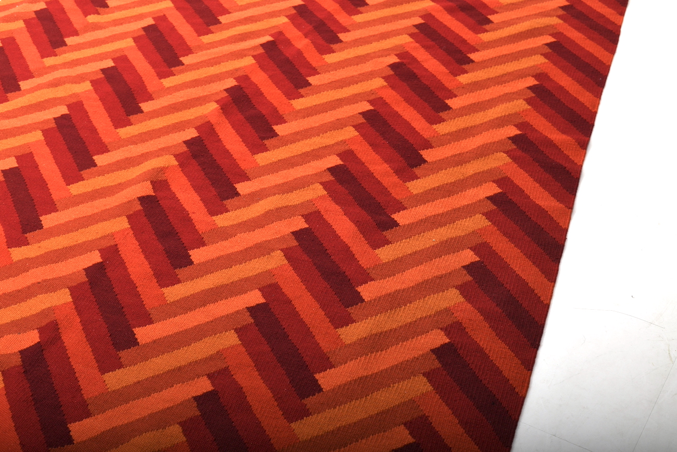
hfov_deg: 39.6
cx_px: 338
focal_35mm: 50
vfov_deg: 27.0
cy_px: 226
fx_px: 940
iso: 160
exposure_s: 1/250
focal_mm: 50
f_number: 9
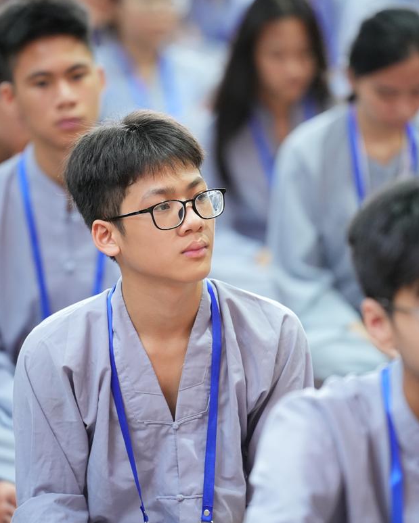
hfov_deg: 5.3
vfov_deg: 6.6
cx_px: 198
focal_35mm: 291
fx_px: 4512
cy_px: 268
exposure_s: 1/125
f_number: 2.8
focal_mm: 200
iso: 3200
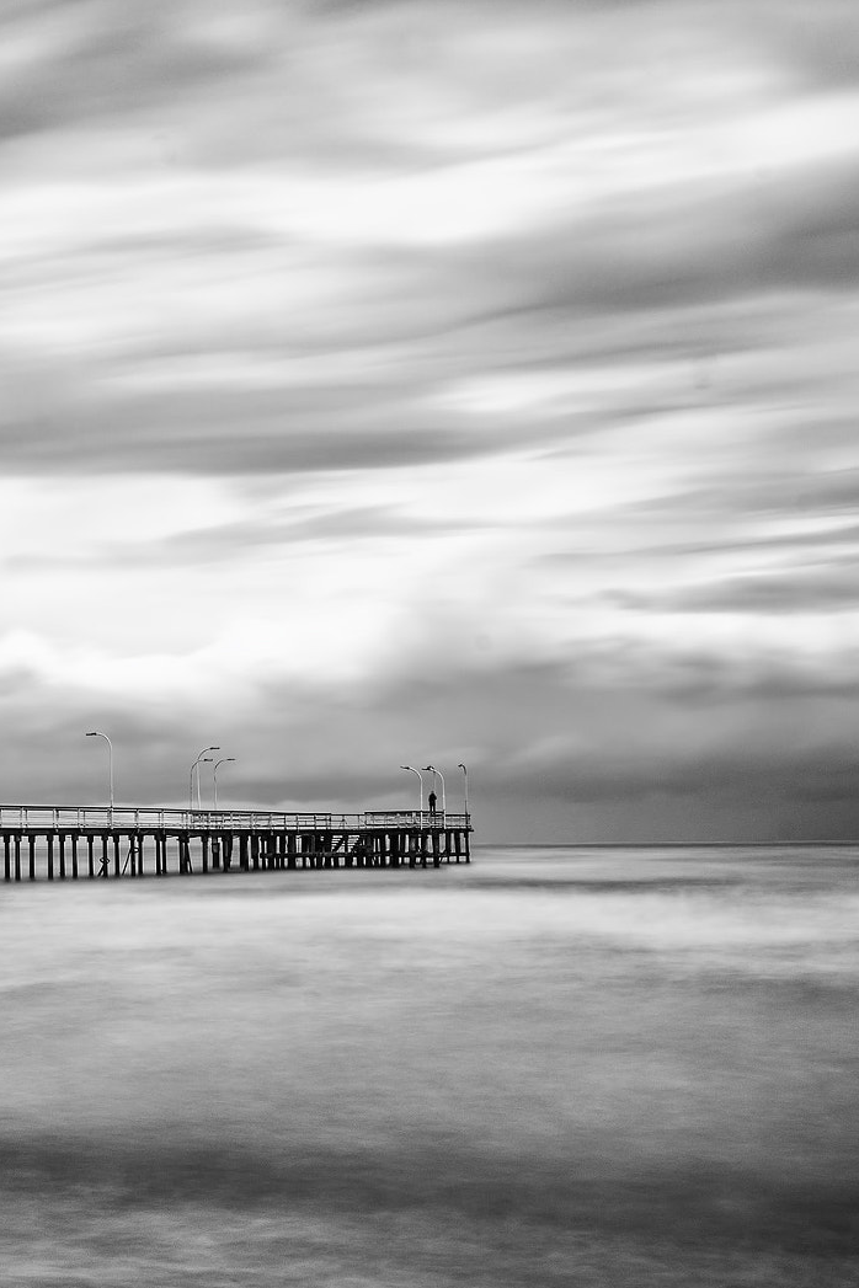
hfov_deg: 23.1
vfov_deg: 36.2
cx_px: -85
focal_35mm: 55
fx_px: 1968
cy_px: 644
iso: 100
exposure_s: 30
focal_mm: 24
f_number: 14
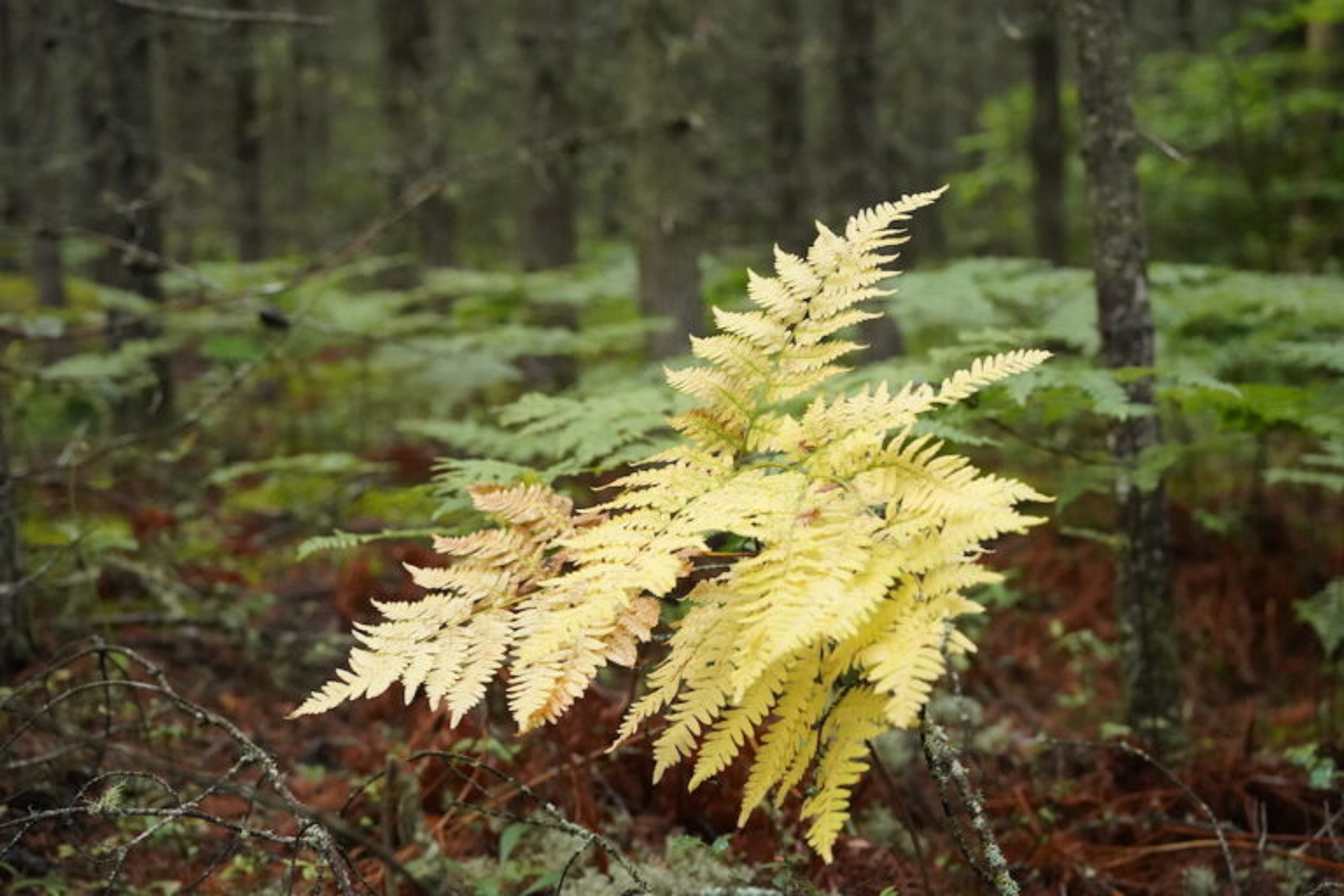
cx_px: 672
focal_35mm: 50
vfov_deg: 27.0
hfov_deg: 39.6
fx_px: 1867
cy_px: 448
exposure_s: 1/640
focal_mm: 50
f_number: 4
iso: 12800
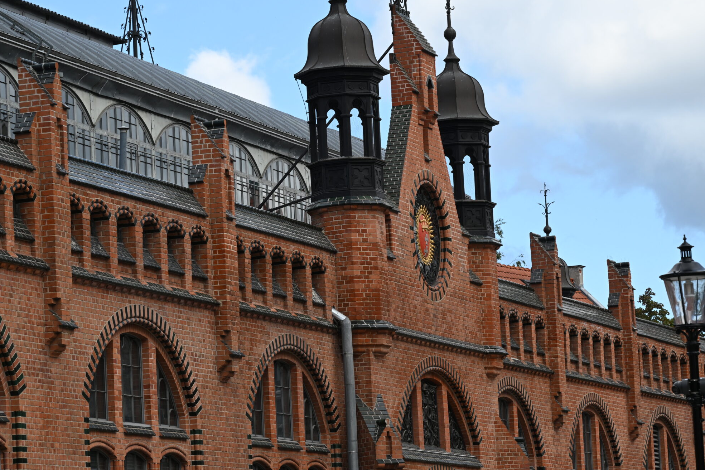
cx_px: 381
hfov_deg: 13.2
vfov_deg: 8.8
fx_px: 3055
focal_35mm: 156
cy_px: 181
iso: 400
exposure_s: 1/800
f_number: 8
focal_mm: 120
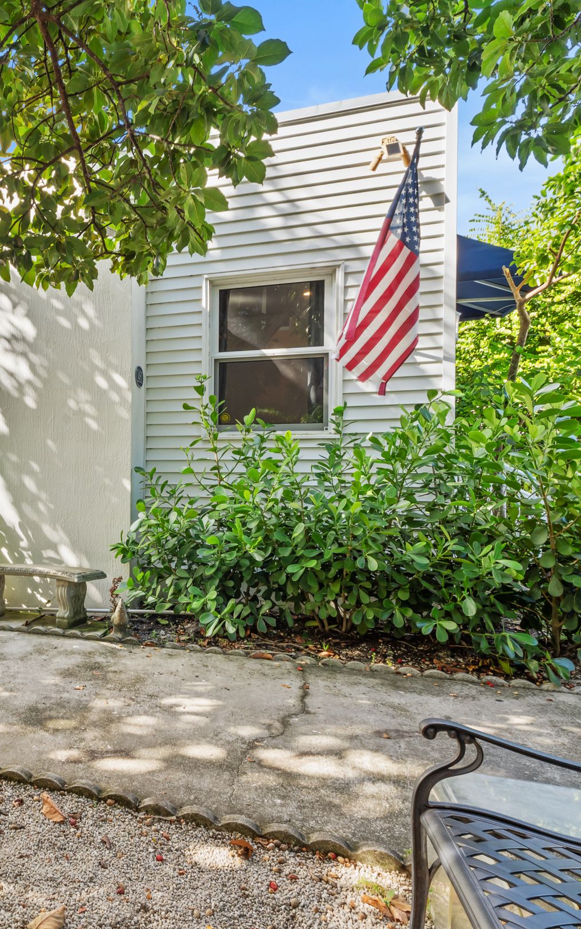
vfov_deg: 70.9
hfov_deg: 42.4
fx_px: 653
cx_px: 21
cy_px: 471
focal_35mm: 26
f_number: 13
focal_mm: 16.5
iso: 250
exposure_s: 1/15
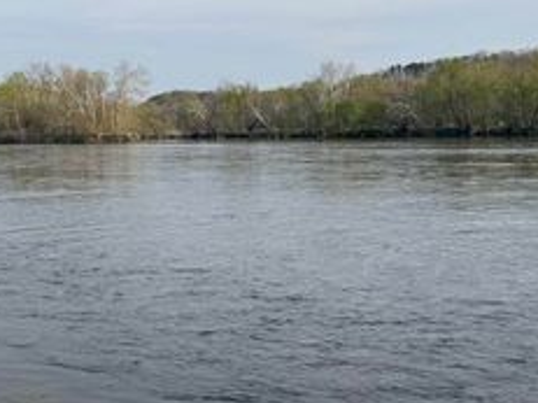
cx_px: 12
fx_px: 808
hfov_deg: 33.9
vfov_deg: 27.6
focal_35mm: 52
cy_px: 99
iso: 80
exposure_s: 1/4167
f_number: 1.78
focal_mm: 6.76
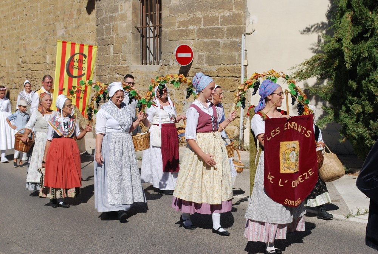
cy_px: 127
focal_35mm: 68
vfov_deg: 20.3
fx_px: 710
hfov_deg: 29.8
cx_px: 189
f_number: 9
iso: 100
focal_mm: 45
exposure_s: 1/320
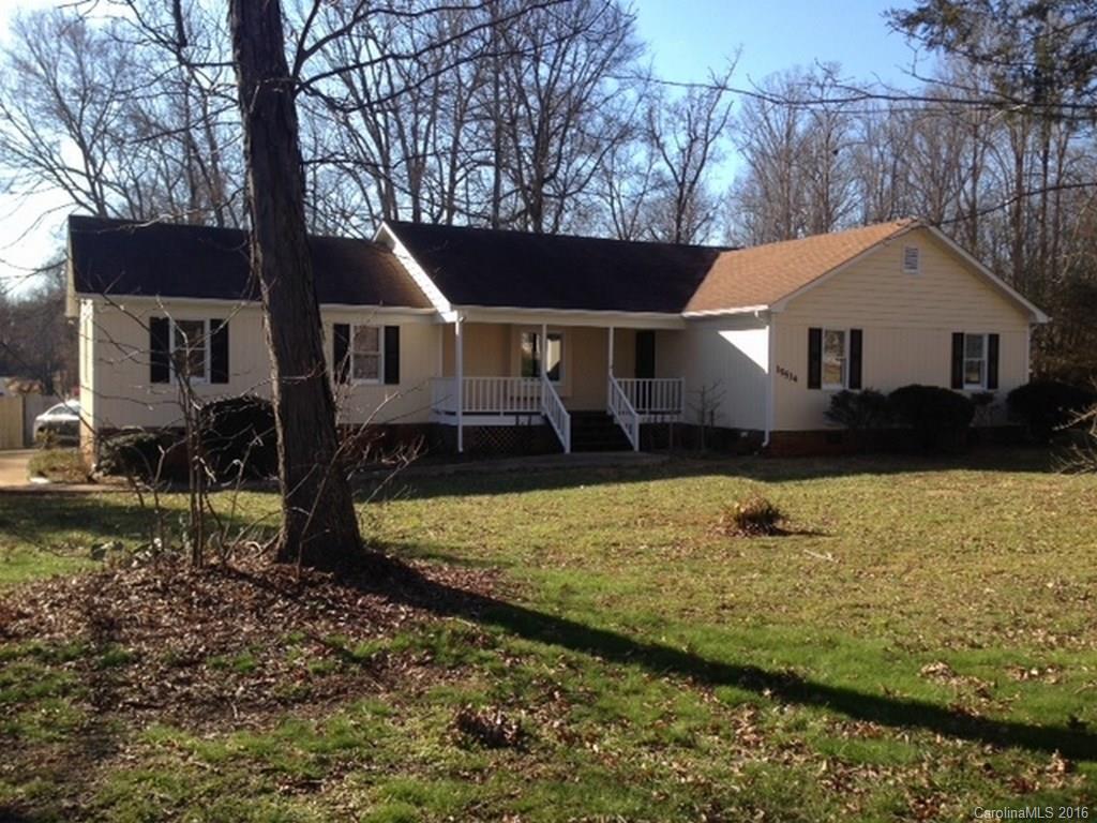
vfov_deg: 42.9
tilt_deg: -1.5
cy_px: 412
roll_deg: -0.3
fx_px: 1046
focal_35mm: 33
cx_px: 548
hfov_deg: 55.4
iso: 50
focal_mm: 4.12
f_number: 2.4
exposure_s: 1/596
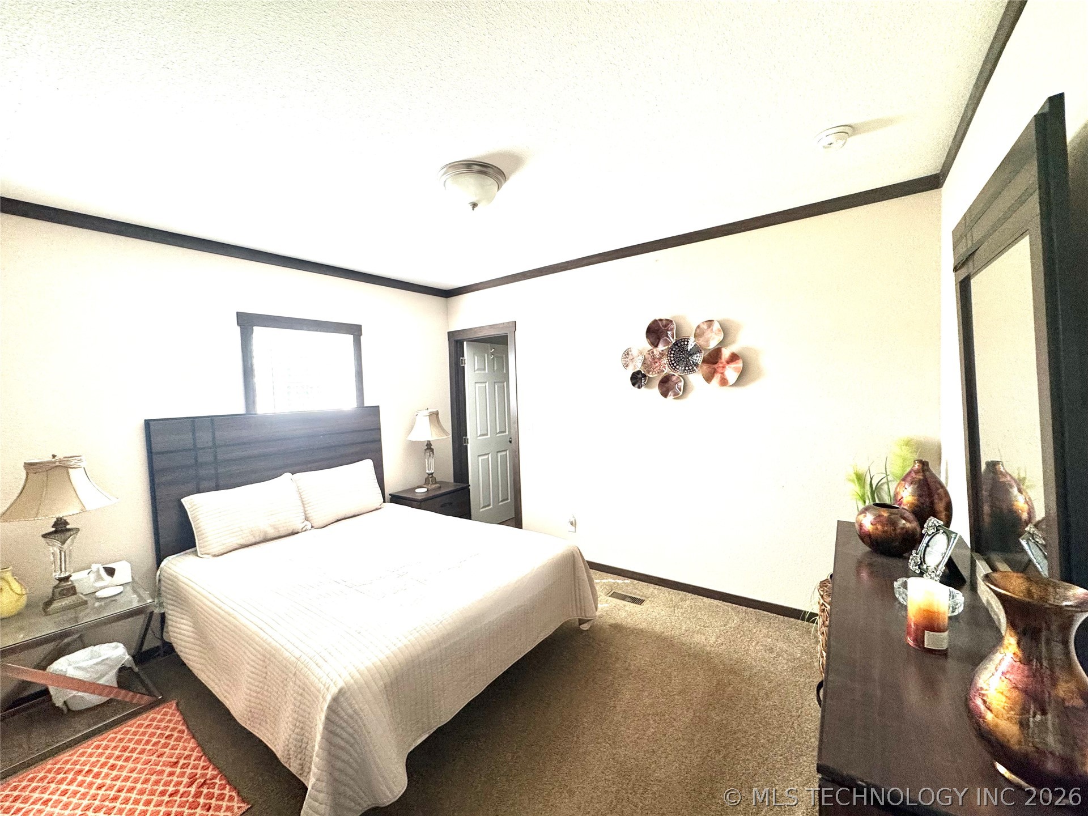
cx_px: 544
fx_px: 440
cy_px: 408
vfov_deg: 85.7
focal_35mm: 14
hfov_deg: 102.1
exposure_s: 1/99
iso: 160
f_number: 2.2
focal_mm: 2.22
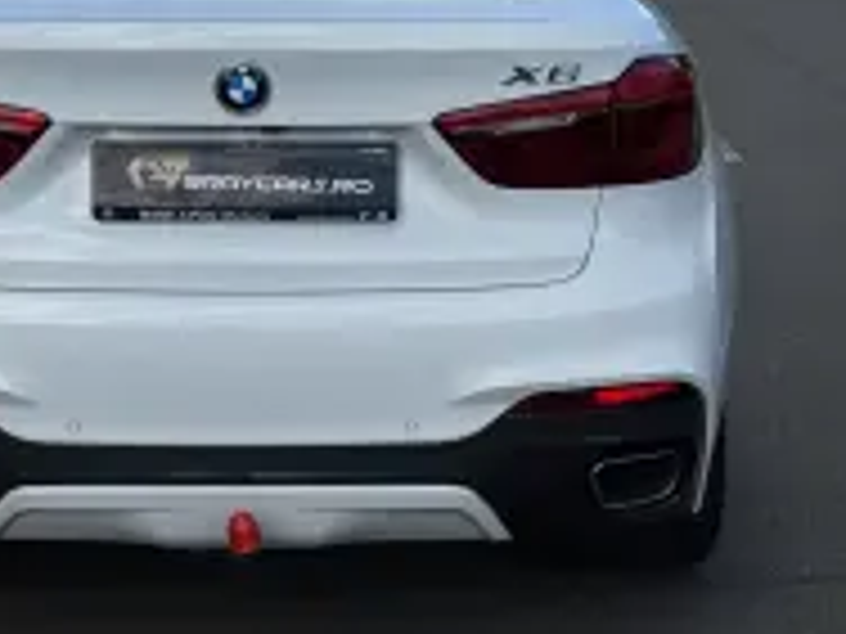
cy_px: 144
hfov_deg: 21.1
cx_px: 207
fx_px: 2248
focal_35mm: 92
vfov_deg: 16.0
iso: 64
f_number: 1.78
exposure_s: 1/4975
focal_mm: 6.76
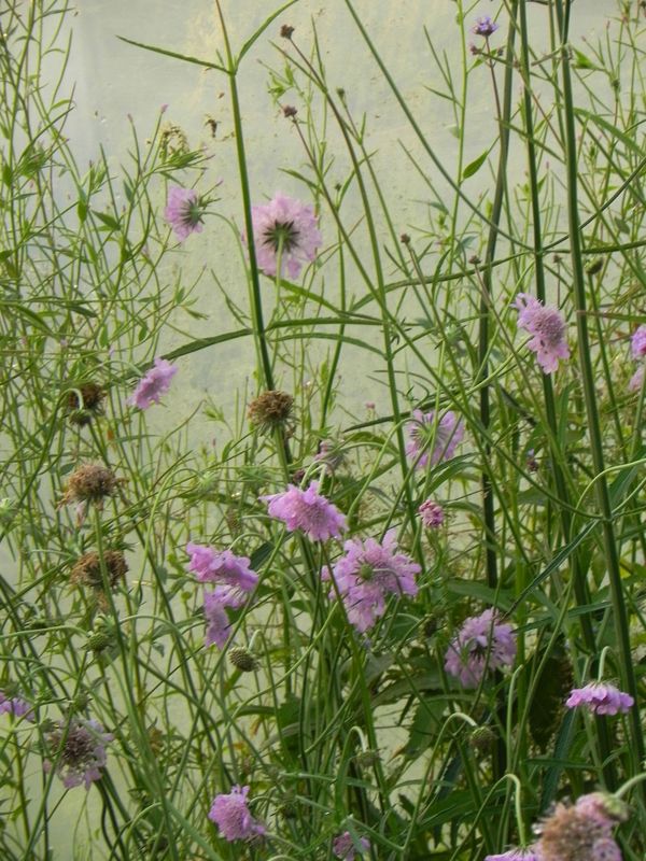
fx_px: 6146
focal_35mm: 247
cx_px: 323
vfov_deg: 8.0
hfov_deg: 6.0
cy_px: 430
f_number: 5
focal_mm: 44
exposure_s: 1/25
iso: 160
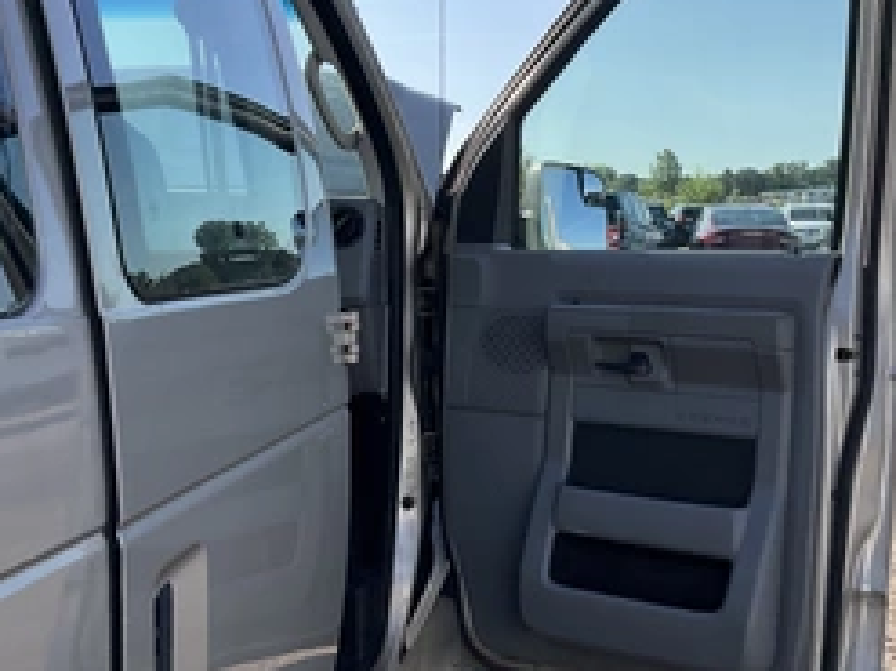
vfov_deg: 30.8
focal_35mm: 47
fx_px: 1216
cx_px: 461
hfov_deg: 40.4
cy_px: 301
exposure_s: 1/1144
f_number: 1.8
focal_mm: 3
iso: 25
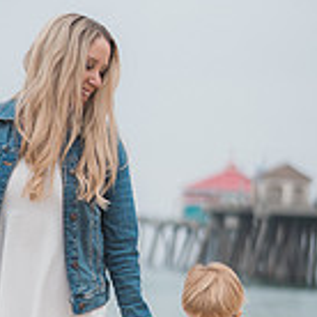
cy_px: 237
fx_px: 1440
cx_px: 80
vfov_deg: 12.5
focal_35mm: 139
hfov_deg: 12.5
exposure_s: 1/4000
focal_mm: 50
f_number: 1.4
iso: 160
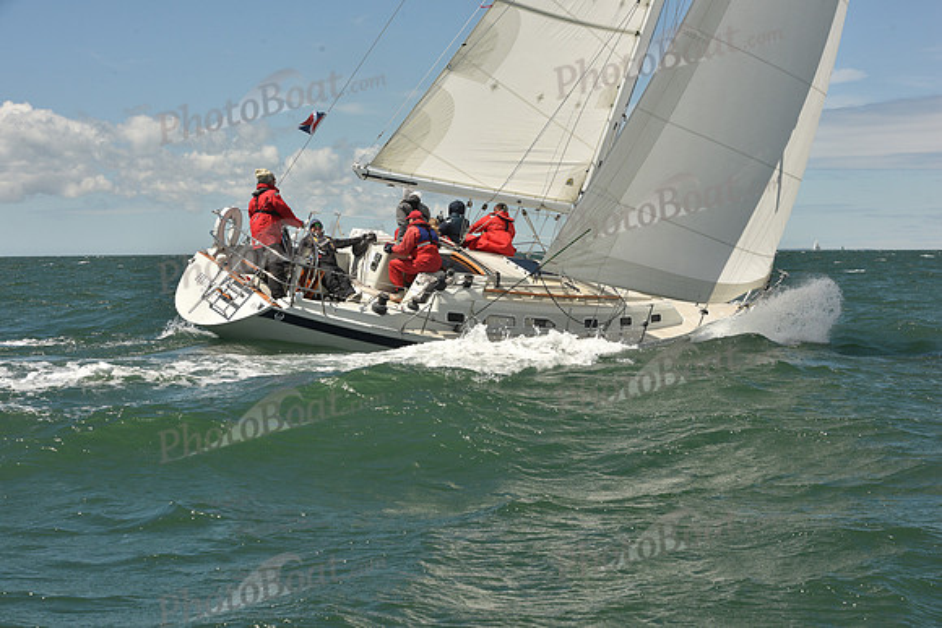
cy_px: 314
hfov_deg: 28.8
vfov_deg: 19.5
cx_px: 471
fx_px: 1832
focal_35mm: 70
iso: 320
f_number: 11
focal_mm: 70
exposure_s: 1/800
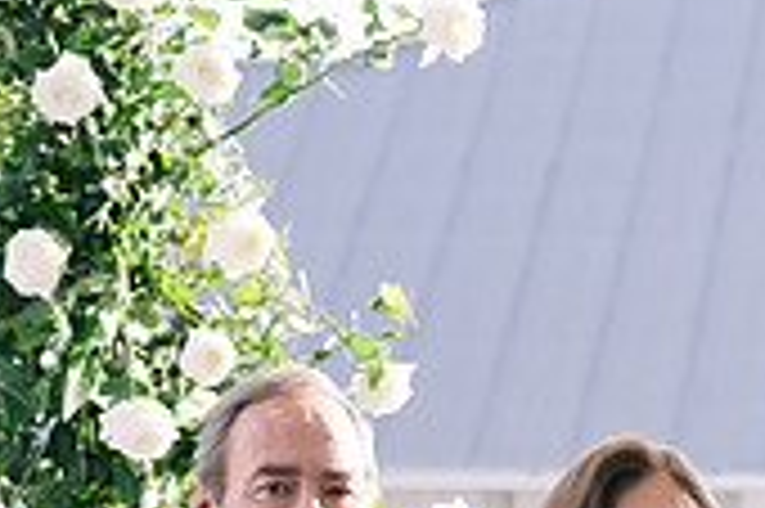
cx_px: 1170
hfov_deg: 11.4
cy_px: 798
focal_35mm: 172
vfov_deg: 7.8
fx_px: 3651
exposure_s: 1/640
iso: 200
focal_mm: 50
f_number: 2.8
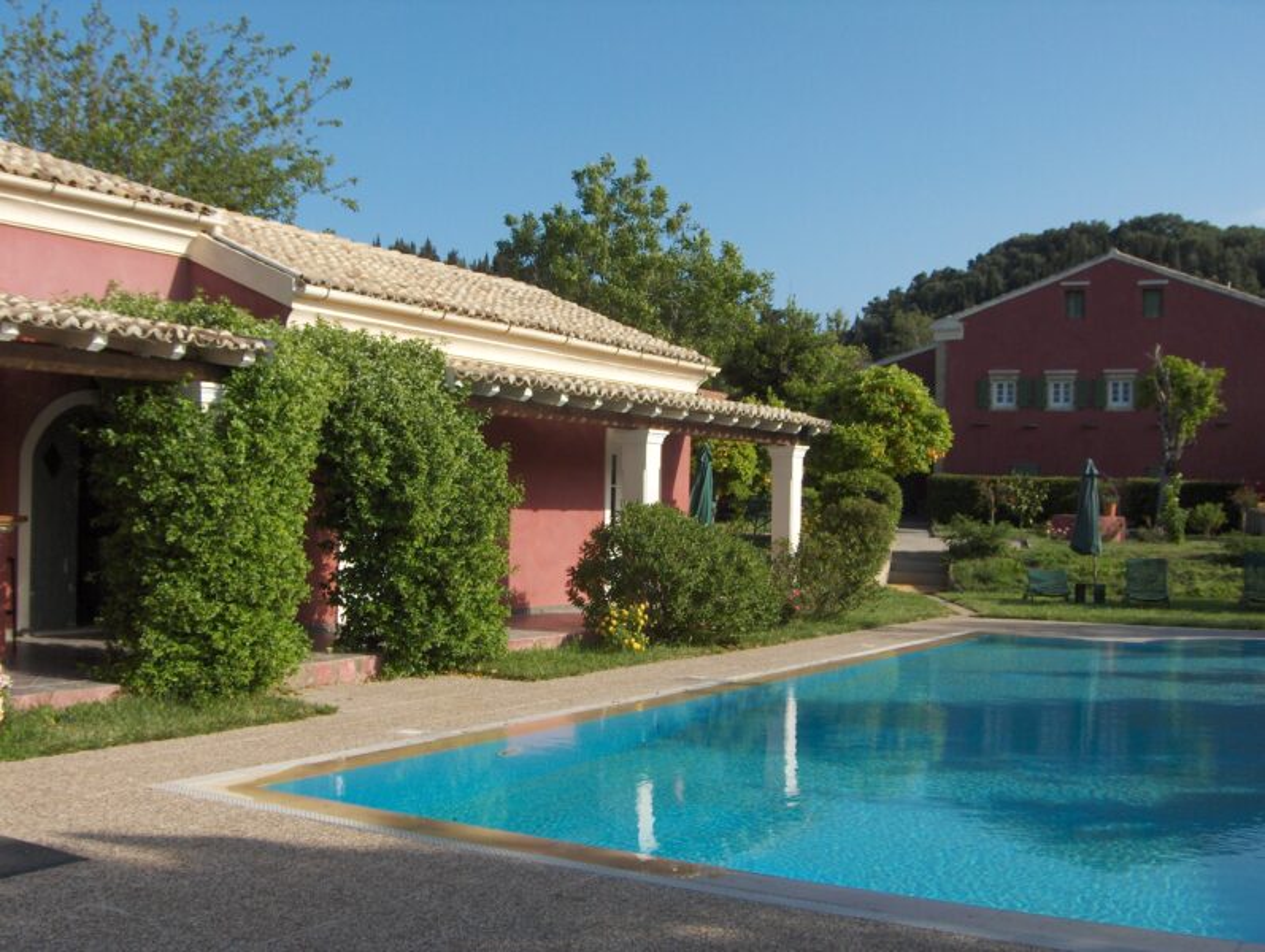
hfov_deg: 47.8
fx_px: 1427
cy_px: 476
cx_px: 632
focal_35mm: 39
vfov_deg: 36.9
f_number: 4.8
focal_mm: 8
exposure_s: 1/649
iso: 100
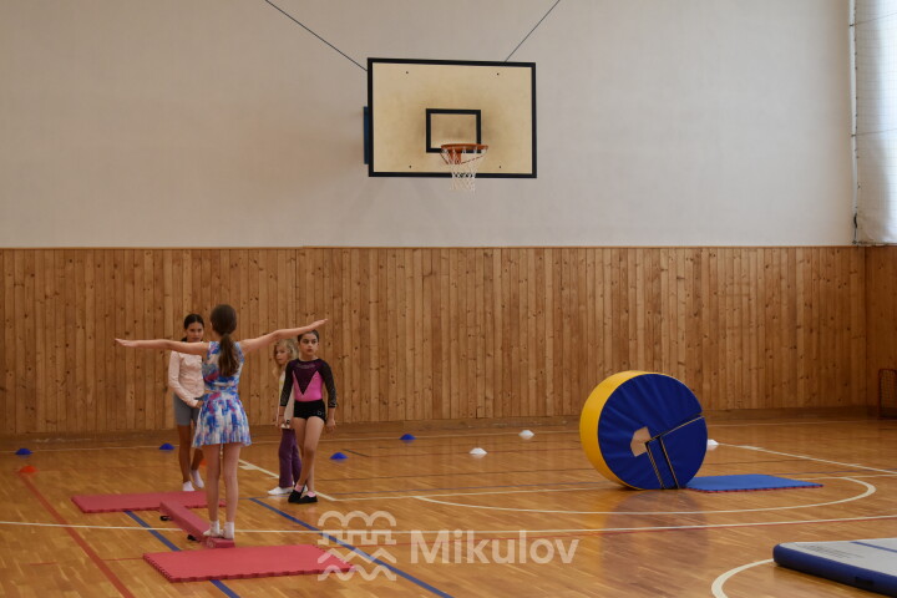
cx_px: 448
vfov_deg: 18.9
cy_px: 299
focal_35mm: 72
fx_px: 1794
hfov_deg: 28.1
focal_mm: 48
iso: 800
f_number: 5.3
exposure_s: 1/160
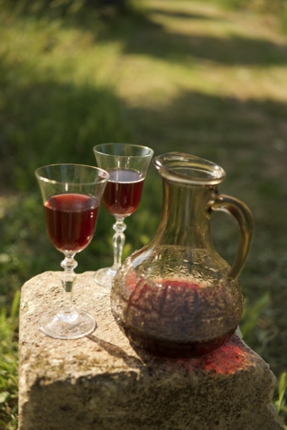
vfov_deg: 43.6
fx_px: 538
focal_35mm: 45
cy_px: 215
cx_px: 144
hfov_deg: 29.9
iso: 50
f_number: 2.2
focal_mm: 45
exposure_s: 1/800
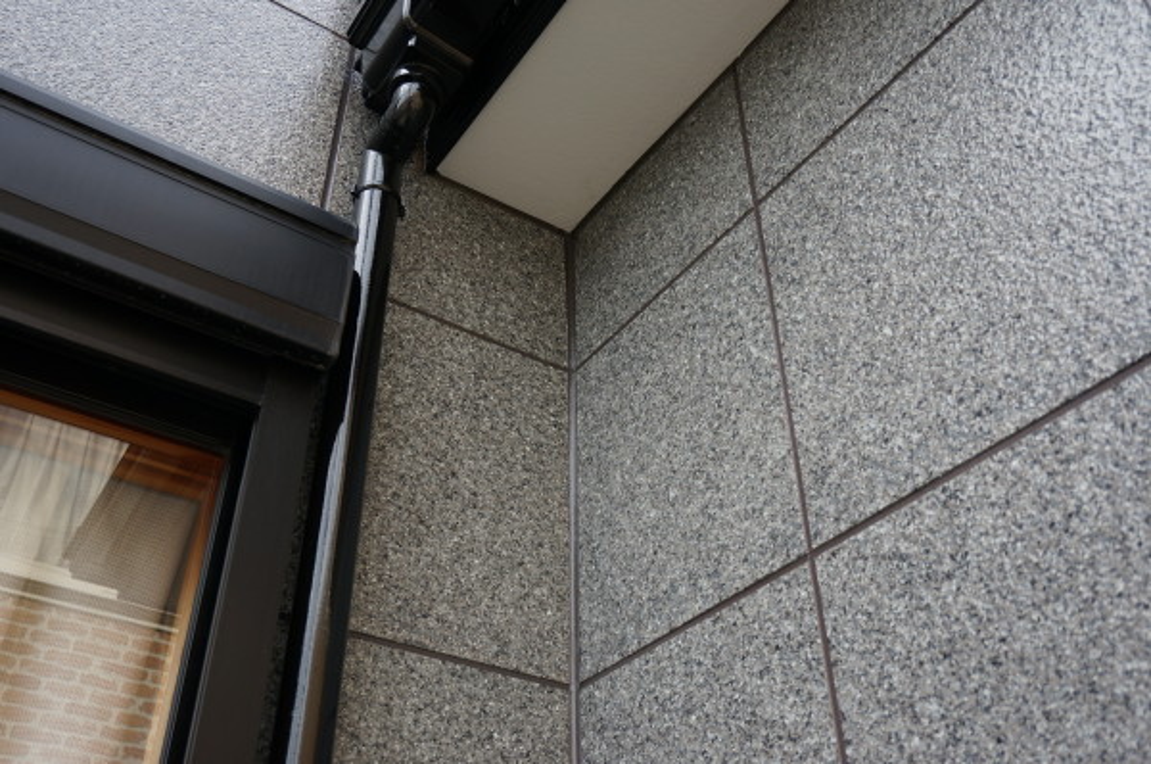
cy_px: 382
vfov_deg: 38.2
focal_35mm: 34
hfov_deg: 55.2
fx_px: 1101
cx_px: 576
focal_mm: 23
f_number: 4
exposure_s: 1/160
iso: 160
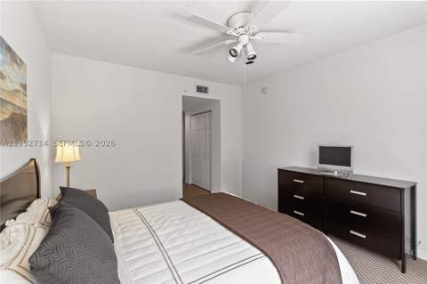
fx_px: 190
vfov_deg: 73.6
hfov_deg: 96.8
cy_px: 142
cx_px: 214
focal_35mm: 16
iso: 250
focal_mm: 16
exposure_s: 1/20
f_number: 4.5
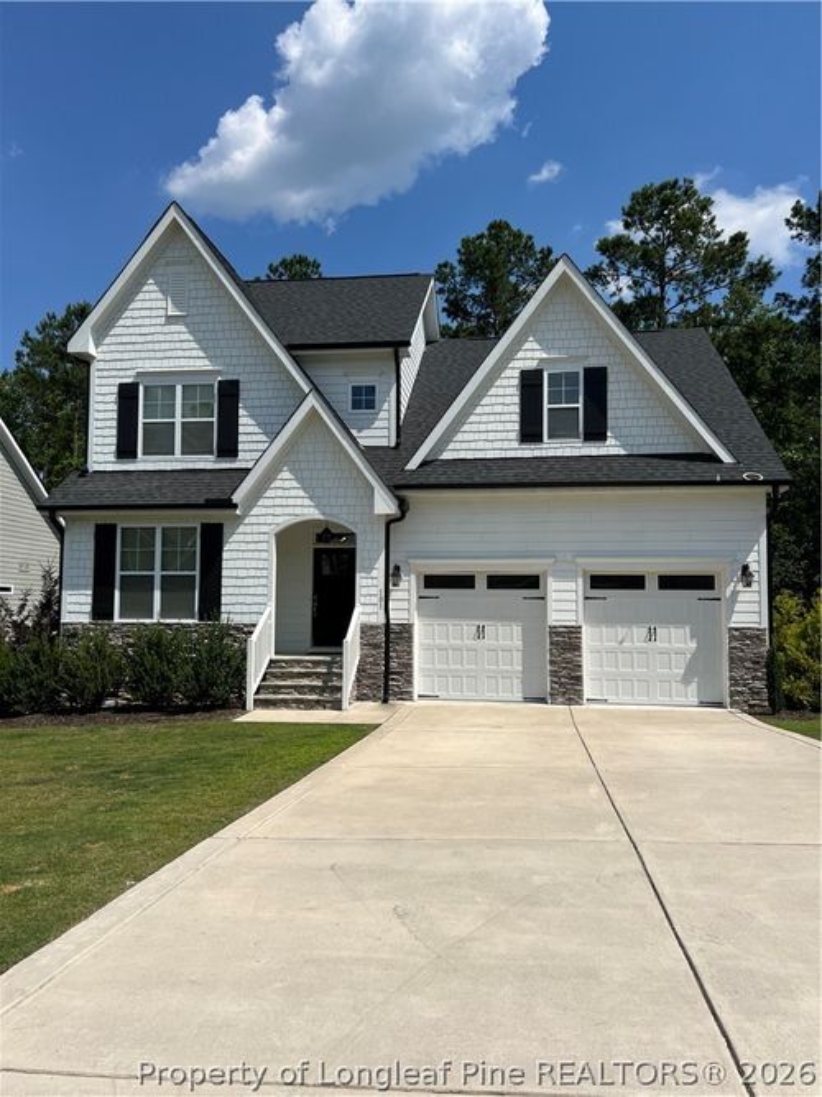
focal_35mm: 26
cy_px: 548
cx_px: 411
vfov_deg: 67.3
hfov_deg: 53.0
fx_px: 823
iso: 50
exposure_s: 1/8000
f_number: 1.5
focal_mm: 5.7
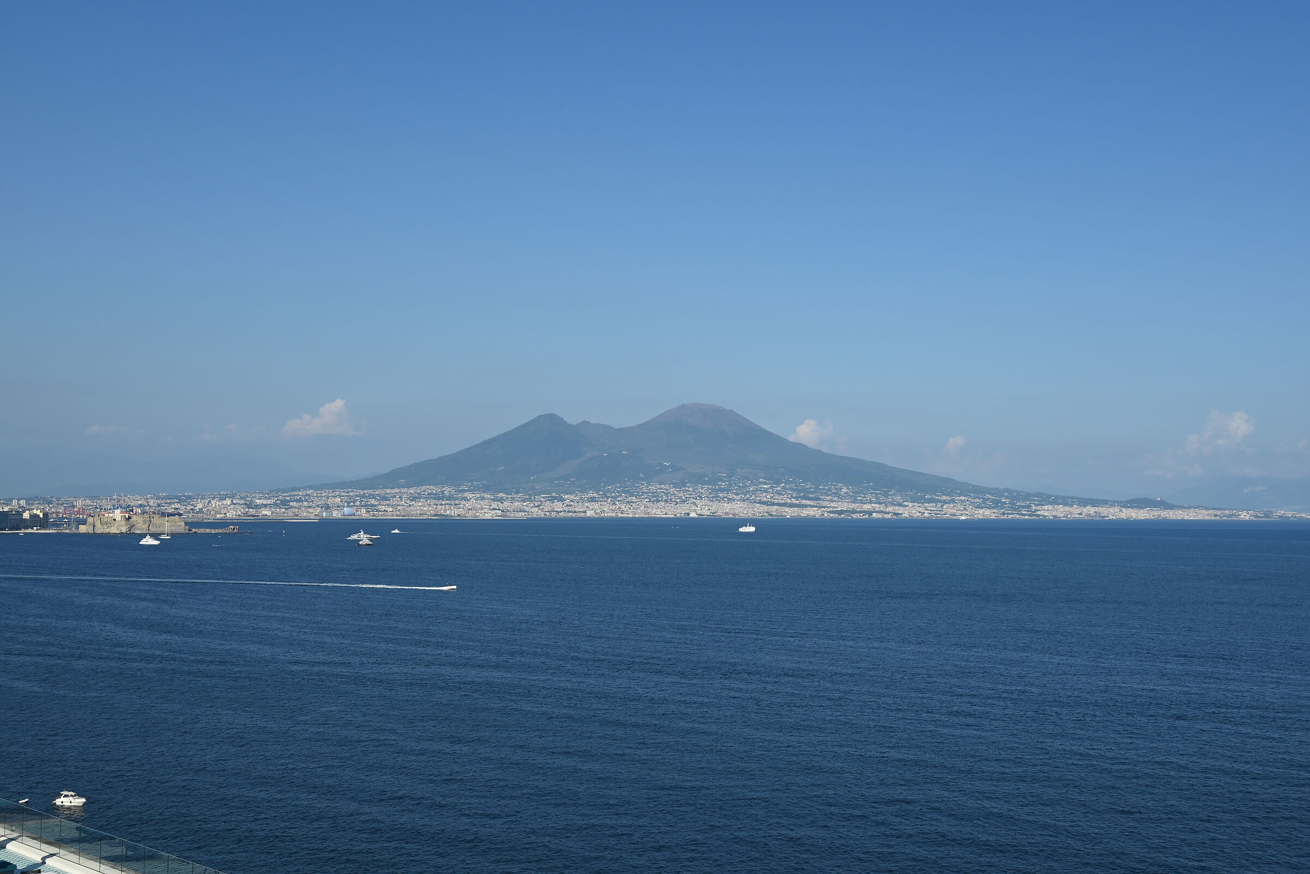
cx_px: 655
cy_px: 437
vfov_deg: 33.4
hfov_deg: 48.4
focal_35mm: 40
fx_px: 1456
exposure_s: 1/500
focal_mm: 40
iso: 100
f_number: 8
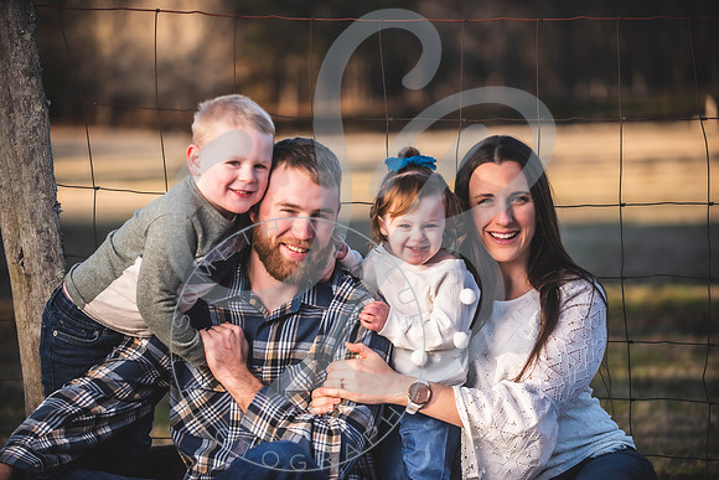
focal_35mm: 120
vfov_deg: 11.4
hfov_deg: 17.1
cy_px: 240
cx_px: 360
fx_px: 2397
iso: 100
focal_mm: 120
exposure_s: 1/400
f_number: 2.8
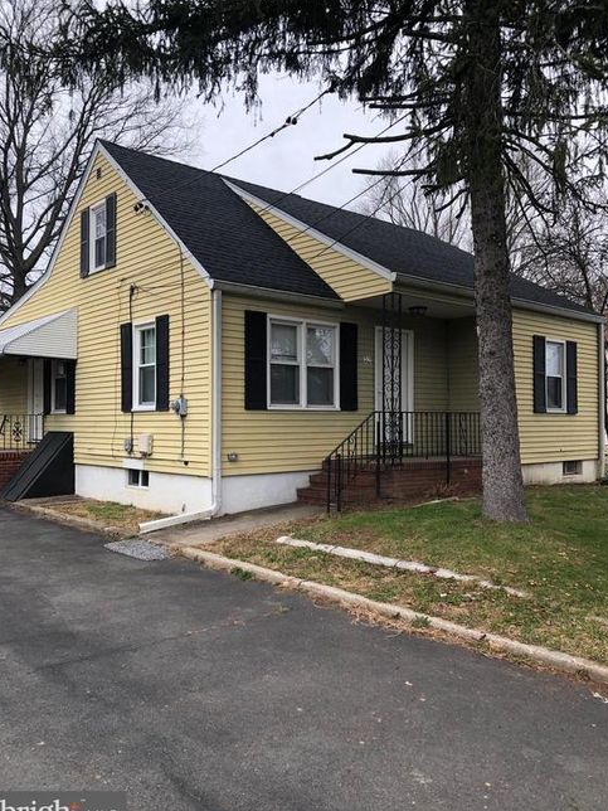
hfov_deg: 48.2
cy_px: 416
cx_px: 305
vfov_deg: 61.7
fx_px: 679
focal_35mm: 29
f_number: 1.8
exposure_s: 1/120
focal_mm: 4
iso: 25
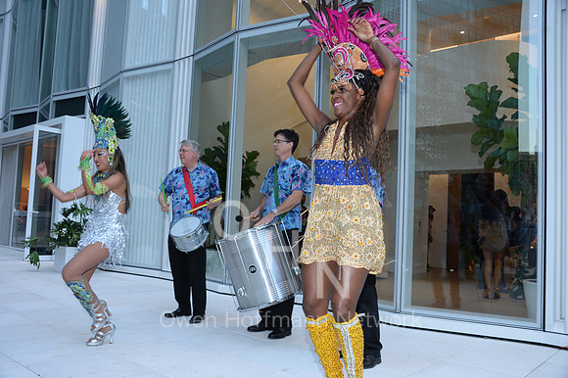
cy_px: 189
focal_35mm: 32
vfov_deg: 41.1
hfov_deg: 58.7
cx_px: 284
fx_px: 505
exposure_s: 1/125
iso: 1250
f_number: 5.6
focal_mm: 32
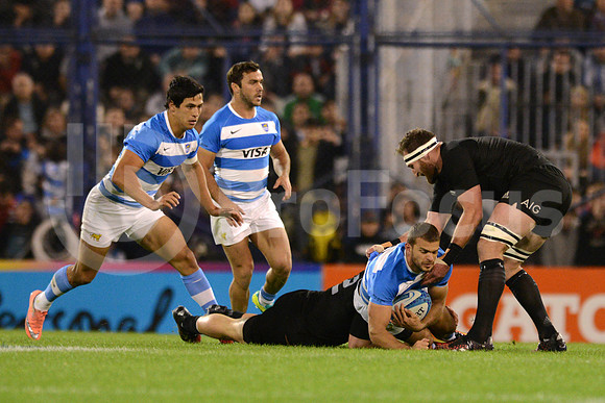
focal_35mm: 420
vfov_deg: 3.3
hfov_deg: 4.9
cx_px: 302
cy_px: 202
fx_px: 7060
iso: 4500
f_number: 4
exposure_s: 1/800
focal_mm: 420
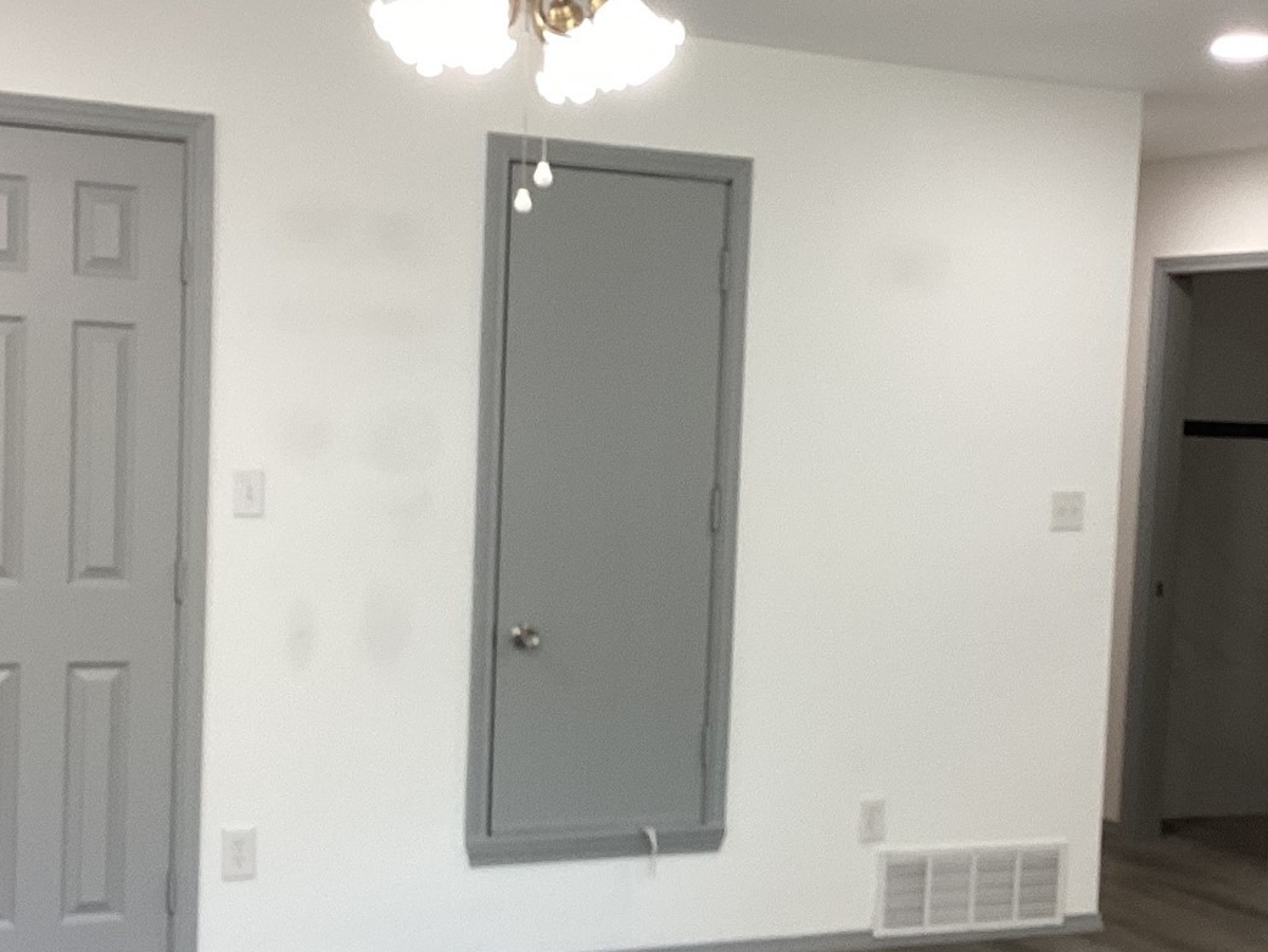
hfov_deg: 31.6
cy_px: 590
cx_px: 736
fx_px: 2235
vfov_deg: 24.0
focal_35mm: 61
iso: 50
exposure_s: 1/60
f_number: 2.4
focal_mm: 3.3
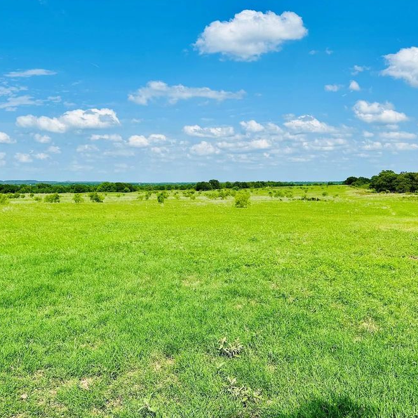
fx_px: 451
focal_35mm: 33
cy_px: 215
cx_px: 196
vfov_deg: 49.7
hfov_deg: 49.7
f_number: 1.78
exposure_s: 1/7042
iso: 80
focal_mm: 6.86
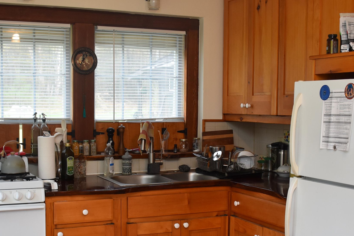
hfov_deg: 35.6
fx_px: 551
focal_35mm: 56
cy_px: 157
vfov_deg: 24.1
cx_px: 153
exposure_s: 1/60
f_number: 4
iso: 500
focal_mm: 20
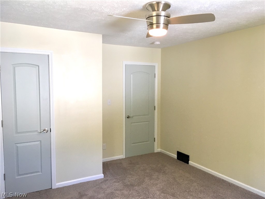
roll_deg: +0.3
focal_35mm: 29
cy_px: 100
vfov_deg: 48.2
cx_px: 132
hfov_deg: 61.7
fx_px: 222
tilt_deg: -3.2
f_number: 2.2
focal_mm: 4.15
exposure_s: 1/33
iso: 50
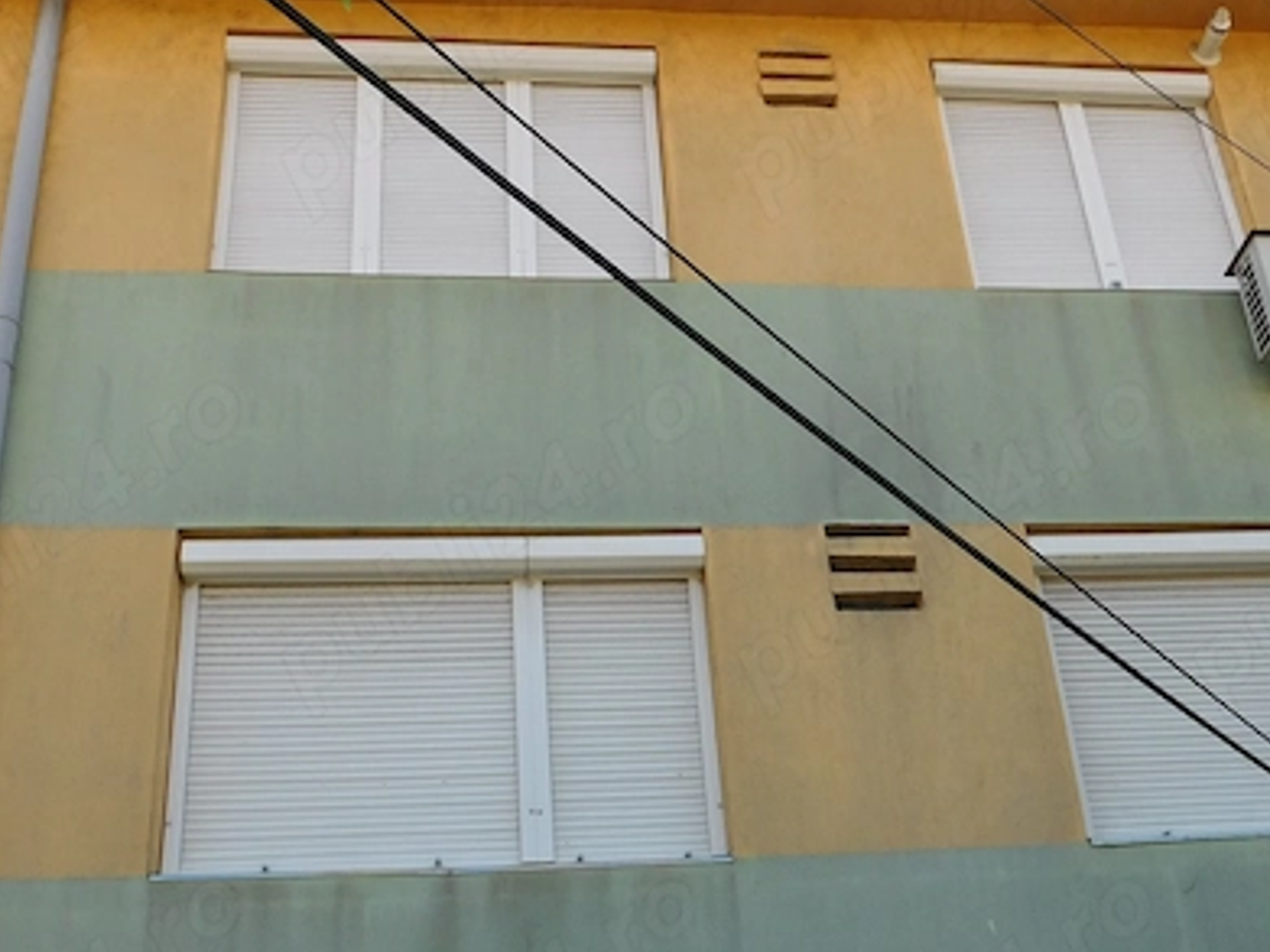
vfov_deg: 31.4
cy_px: 572
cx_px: 715
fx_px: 1687
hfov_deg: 41.2
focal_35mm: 46
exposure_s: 1/640
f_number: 3.2
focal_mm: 5.3
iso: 125
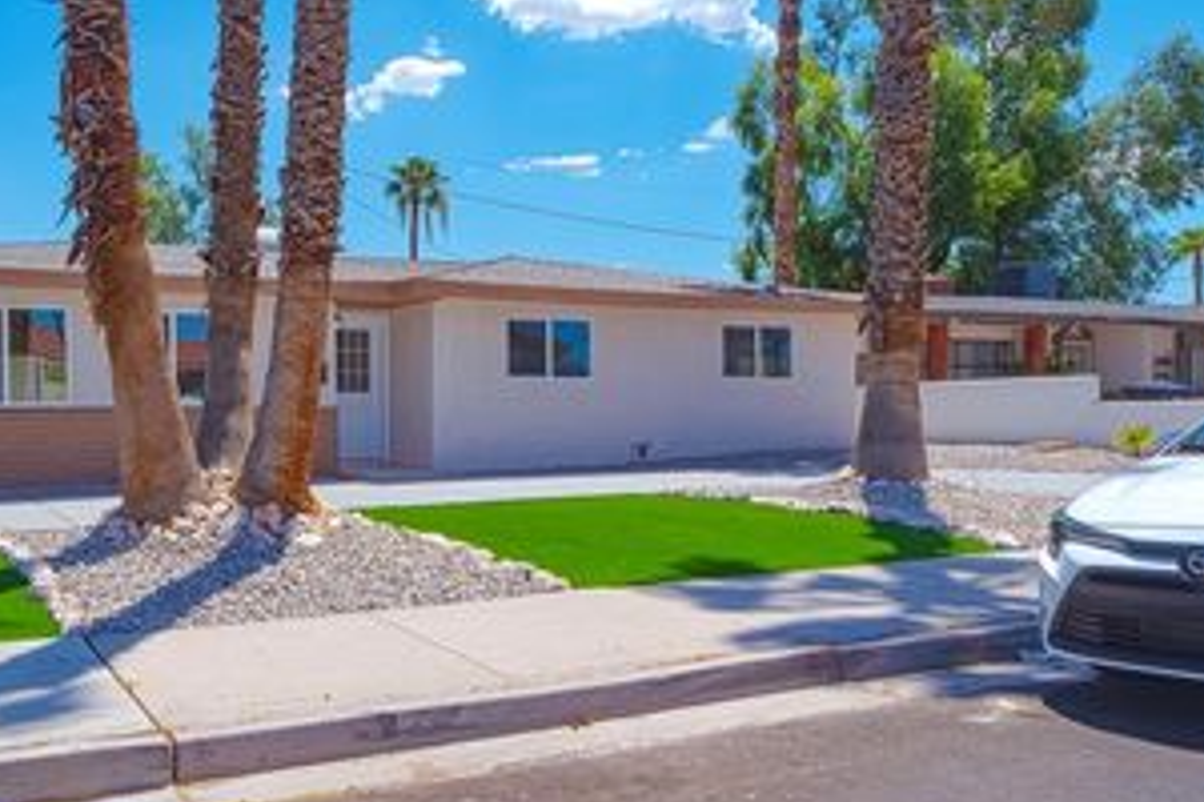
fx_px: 1003
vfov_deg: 43.3
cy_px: 303
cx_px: 345
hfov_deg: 59.6
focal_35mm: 30
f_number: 13
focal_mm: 12
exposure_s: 1/40
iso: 100
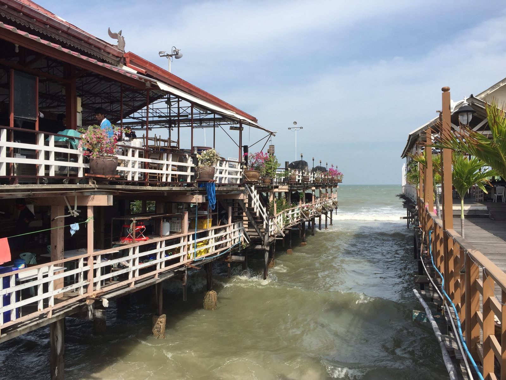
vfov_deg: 48.2
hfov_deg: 61.7
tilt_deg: +0.4
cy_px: 190
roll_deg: -0.1
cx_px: 253
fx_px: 424
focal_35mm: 29
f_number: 2.2
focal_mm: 4.15
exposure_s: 1/1980
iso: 32
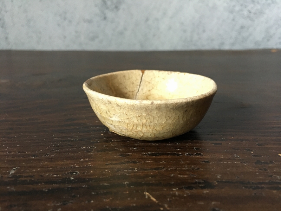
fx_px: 235
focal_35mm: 29
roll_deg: +0.0
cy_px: 106
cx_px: 140
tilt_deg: -20.8
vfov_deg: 48.2
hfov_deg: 61.7
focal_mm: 4.15
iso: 200
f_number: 2.2
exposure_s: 1/20
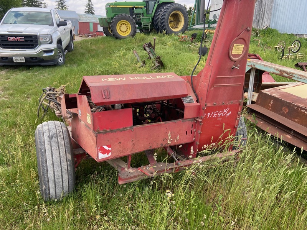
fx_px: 231
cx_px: 154
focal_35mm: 26
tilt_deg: -20.5
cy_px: 115
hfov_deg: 67.3
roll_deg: +0.2
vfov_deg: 53.1
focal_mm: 4.25
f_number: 1.8
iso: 32
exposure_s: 1/594
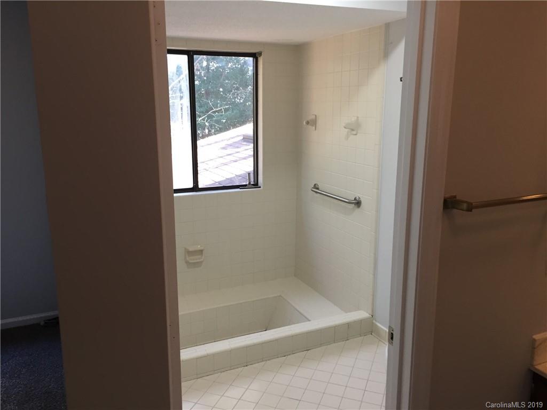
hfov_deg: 61.7
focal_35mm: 29
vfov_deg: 48.2
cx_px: 274
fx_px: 458
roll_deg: +0.3
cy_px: 205
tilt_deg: -11.3
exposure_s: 1/30
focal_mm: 4.15
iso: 100
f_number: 2.2
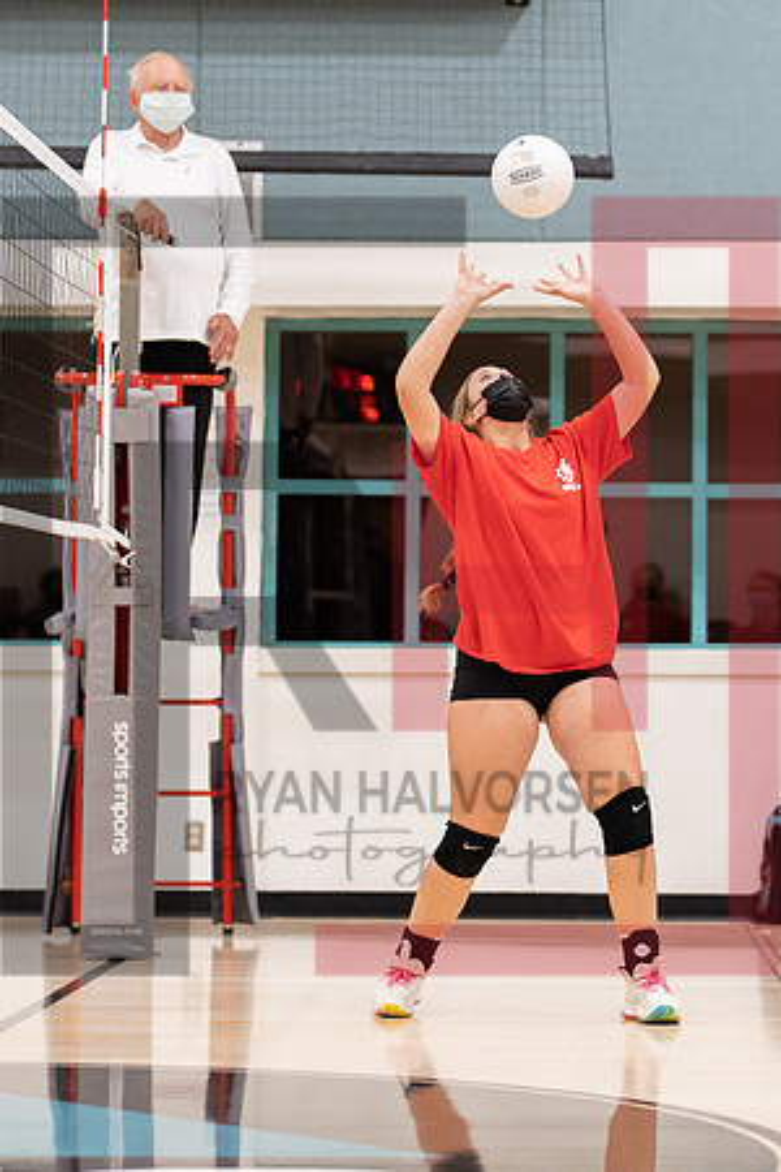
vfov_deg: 15.8
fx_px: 4216
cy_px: 314
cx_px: 581
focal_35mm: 130
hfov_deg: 10.6
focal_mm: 50
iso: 1000
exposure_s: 1/1600
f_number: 1.2
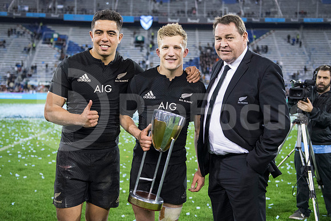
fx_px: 386
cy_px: 110
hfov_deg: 46.4
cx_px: 166
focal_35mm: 42
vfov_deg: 31.9
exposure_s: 1/800
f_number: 2.8
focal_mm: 42
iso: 4500
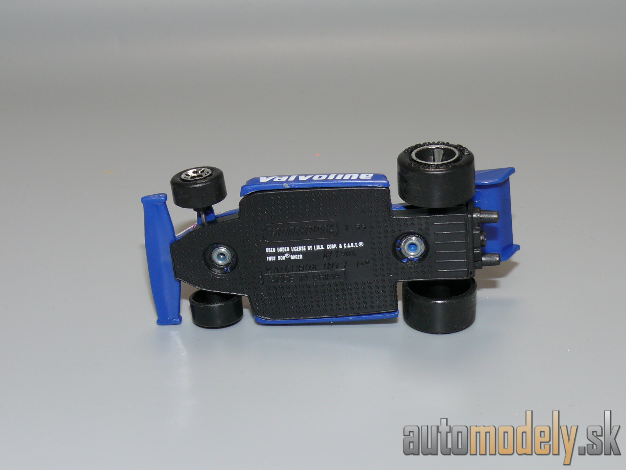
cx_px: 313
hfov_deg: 29.0
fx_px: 1212
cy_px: 235
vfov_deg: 21.9
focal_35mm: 67
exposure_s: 1/30
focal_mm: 10.6
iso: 100
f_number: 4
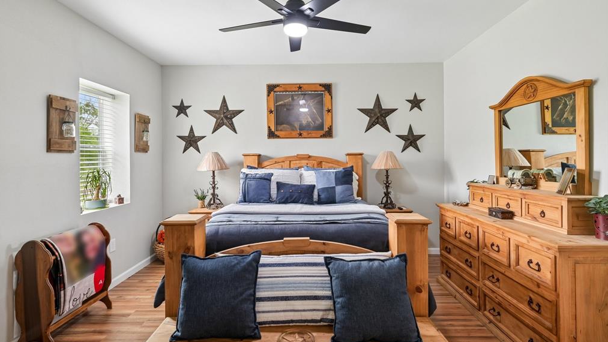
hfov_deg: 91.0
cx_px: 303
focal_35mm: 19
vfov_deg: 59.5
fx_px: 299
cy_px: 157
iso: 400
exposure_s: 1/25
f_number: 8
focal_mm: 17.5
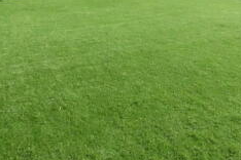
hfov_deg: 46.3
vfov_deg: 26.8
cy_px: -49
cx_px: 139
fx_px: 281
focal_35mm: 42
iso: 6400
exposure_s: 1/680
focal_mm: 10
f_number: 22
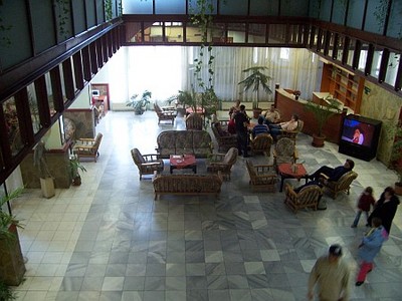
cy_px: 150
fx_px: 395
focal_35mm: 34
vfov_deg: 41.8
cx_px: 201
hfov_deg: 54.0
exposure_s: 1/8
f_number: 2.7
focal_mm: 5.6
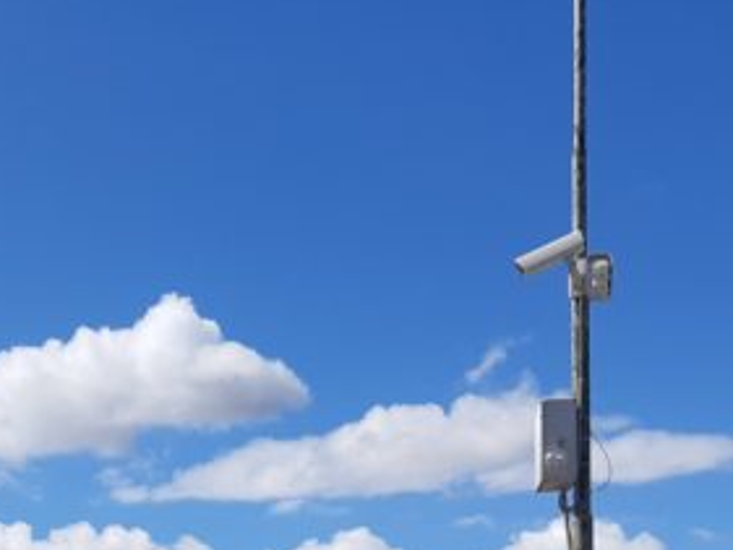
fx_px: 1504
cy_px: 732
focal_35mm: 71
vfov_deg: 19.1
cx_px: 110
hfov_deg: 26.7
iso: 40
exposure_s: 1/2584
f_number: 1.7
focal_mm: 3.92
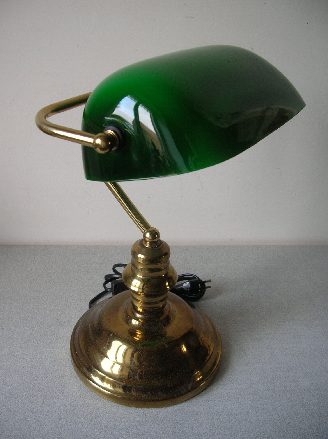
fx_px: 443
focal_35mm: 35
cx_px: 164
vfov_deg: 52.7
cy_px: 220
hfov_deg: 40.7
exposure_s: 1/15
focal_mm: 5.8
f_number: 2.8
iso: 50
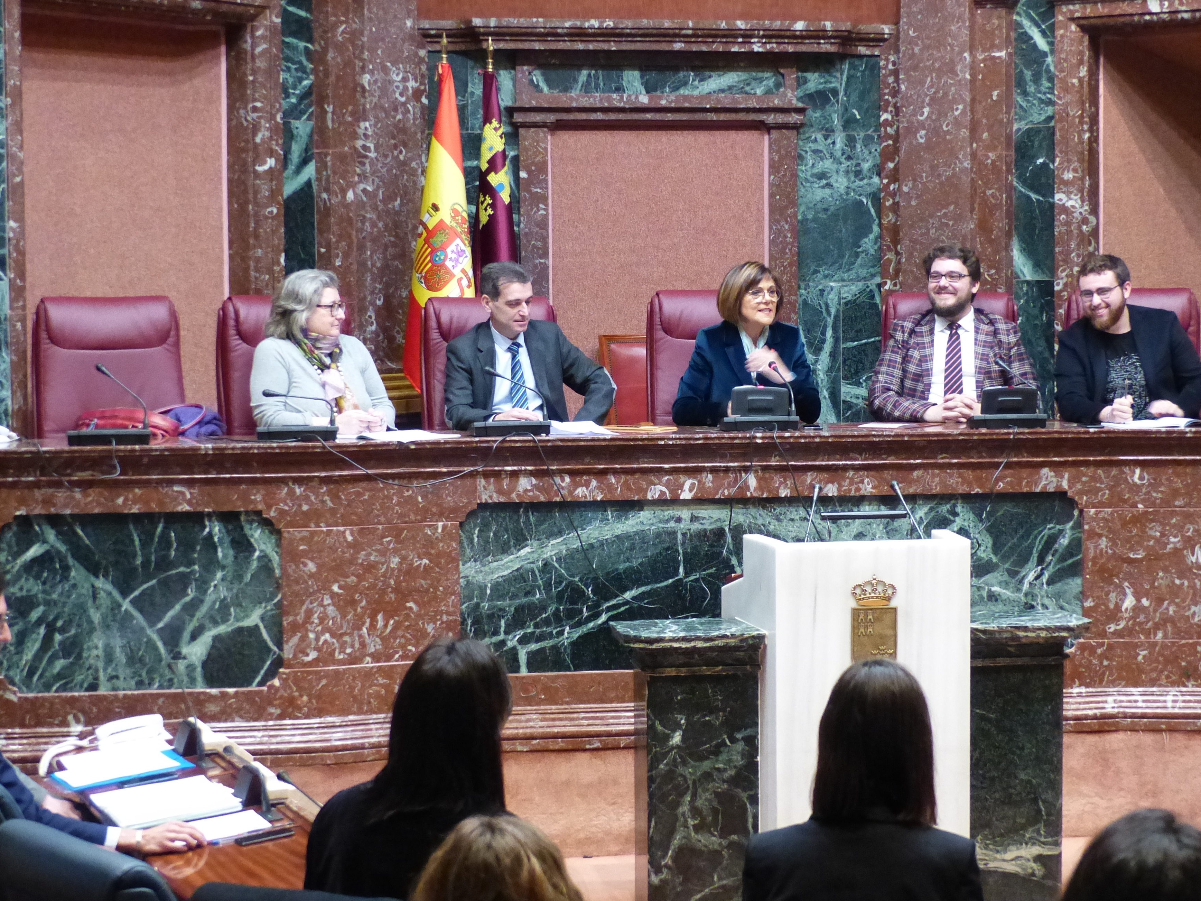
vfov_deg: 19.4
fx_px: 2637
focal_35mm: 76
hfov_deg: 25.6
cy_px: 435
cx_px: 673
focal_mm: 11.9
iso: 800
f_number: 2.8
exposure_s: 1/30
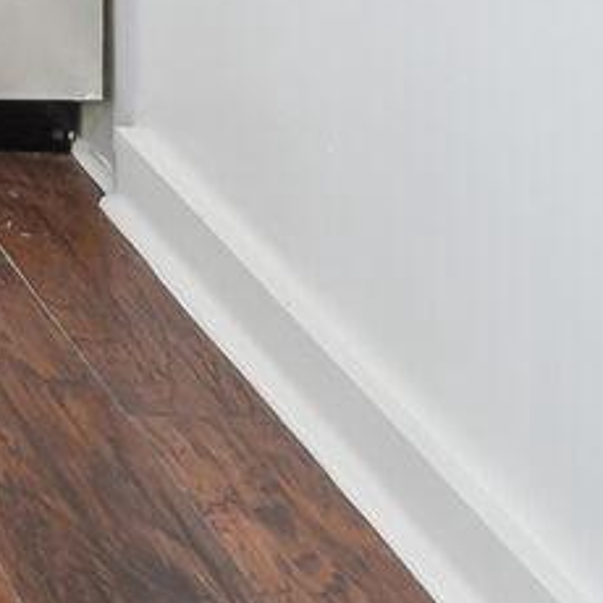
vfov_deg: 12.9
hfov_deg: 15.3
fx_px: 2010
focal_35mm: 102
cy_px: -855
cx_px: -393
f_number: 8
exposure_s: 1/80
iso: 200
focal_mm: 16
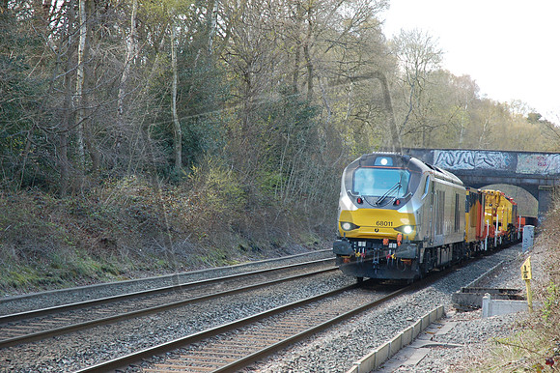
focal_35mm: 93
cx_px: 280
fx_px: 1446
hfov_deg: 21.9
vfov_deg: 14.7
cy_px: 186
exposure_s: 1/160
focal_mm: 62
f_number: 4.5
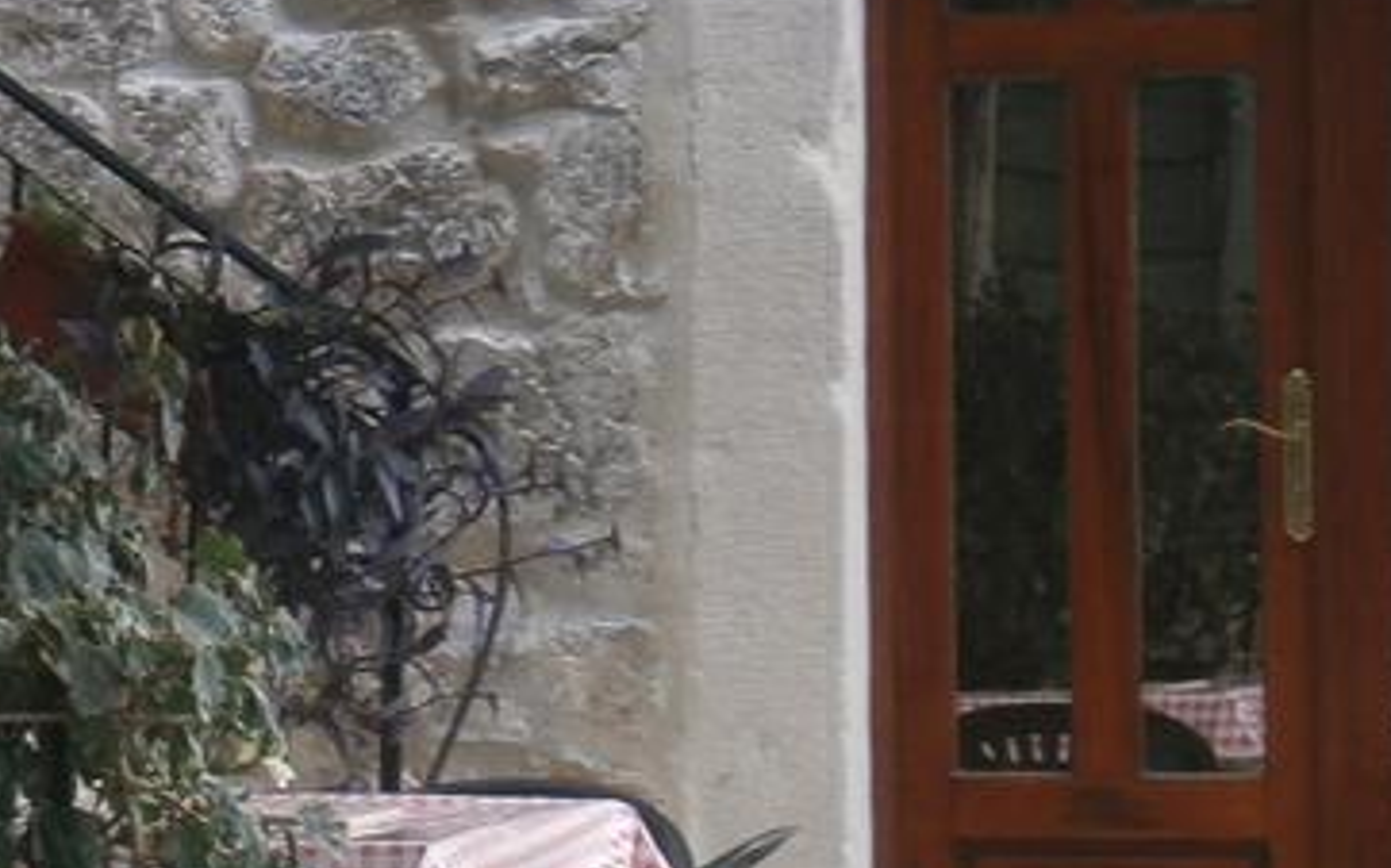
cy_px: 499
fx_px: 7996
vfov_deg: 6.2
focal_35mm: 211
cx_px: -35
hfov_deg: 9.9
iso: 80
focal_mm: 10.7
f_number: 3.9
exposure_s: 1/60
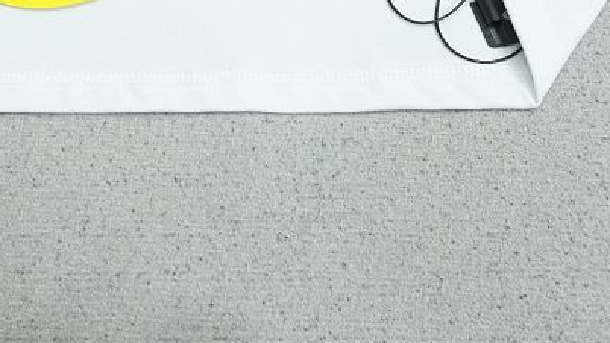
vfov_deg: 22.9
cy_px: -10
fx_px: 809
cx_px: 178
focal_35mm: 50
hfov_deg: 40.5
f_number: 8
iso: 1000
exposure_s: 1/160
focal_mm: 16
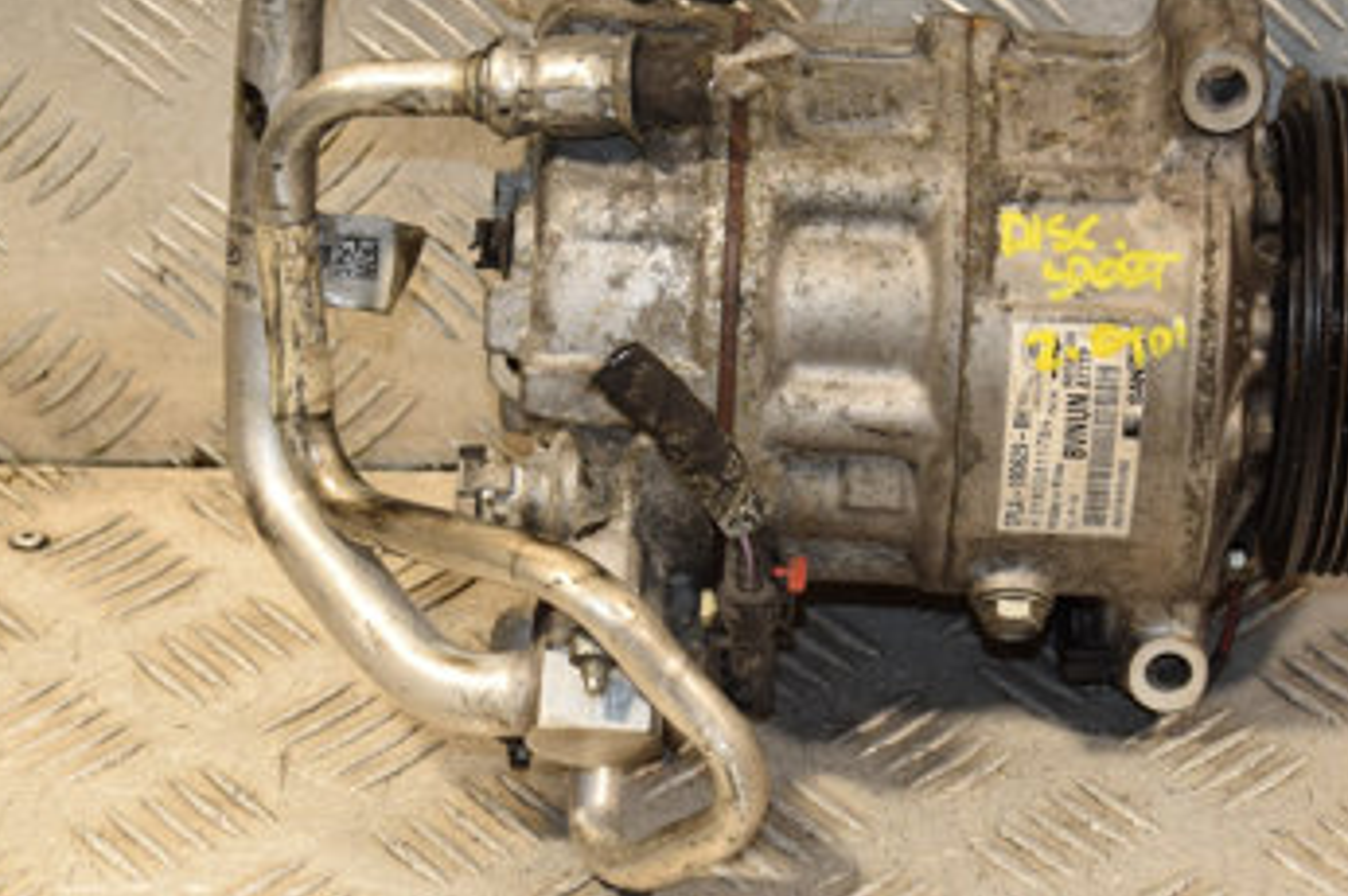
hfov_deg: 16.3
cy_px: 265
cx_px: 1005
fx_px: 4673
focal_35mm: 125
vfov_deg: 10.9
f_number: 5.6
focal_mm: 45
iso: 800
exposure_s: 1/200
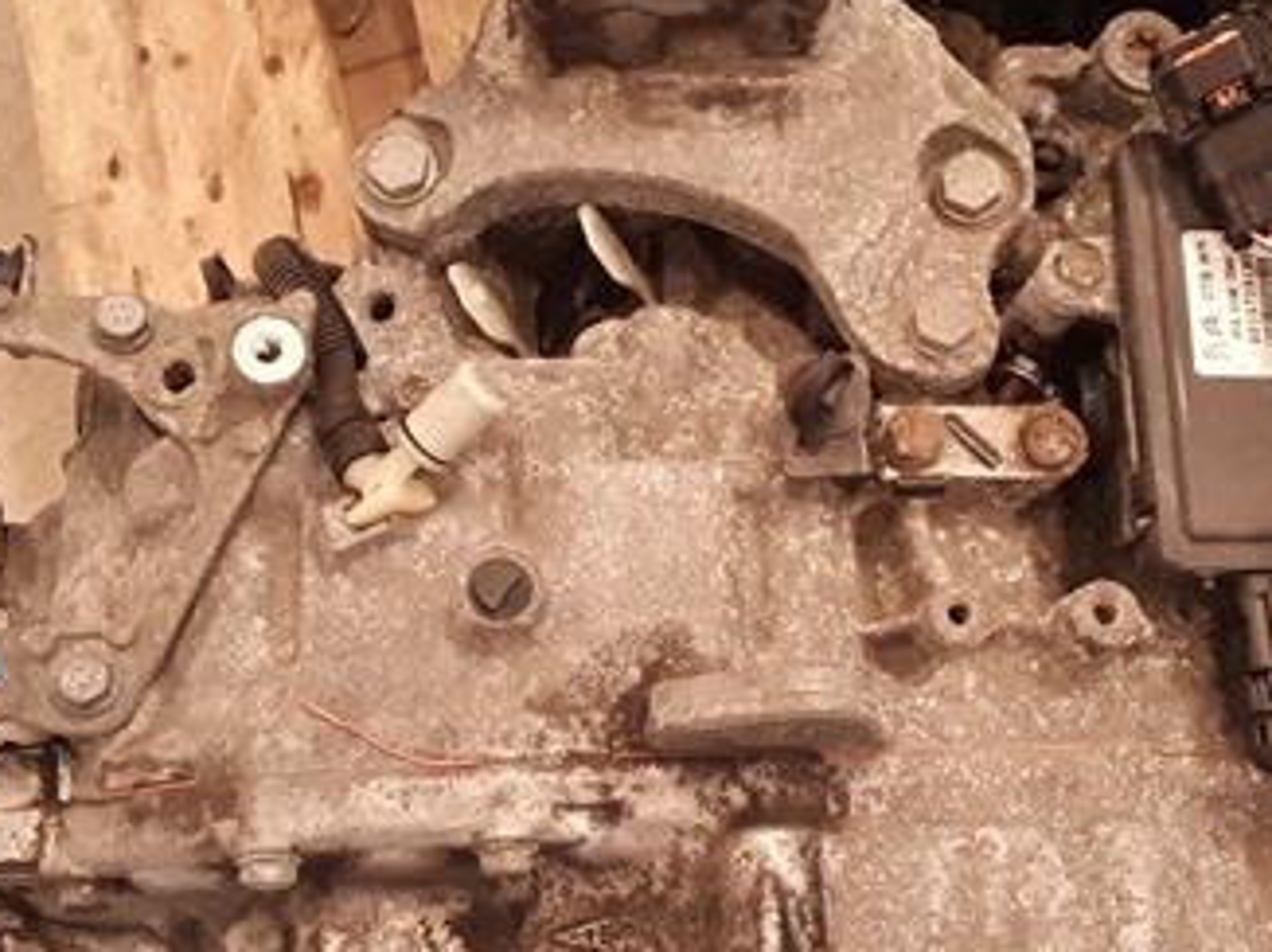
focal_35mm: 55
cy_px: 546
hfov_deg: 34.9
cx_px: 695
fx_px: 2020
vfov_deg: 26.5
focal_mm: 2.91
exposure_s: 1/33
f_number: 1.9
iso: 100
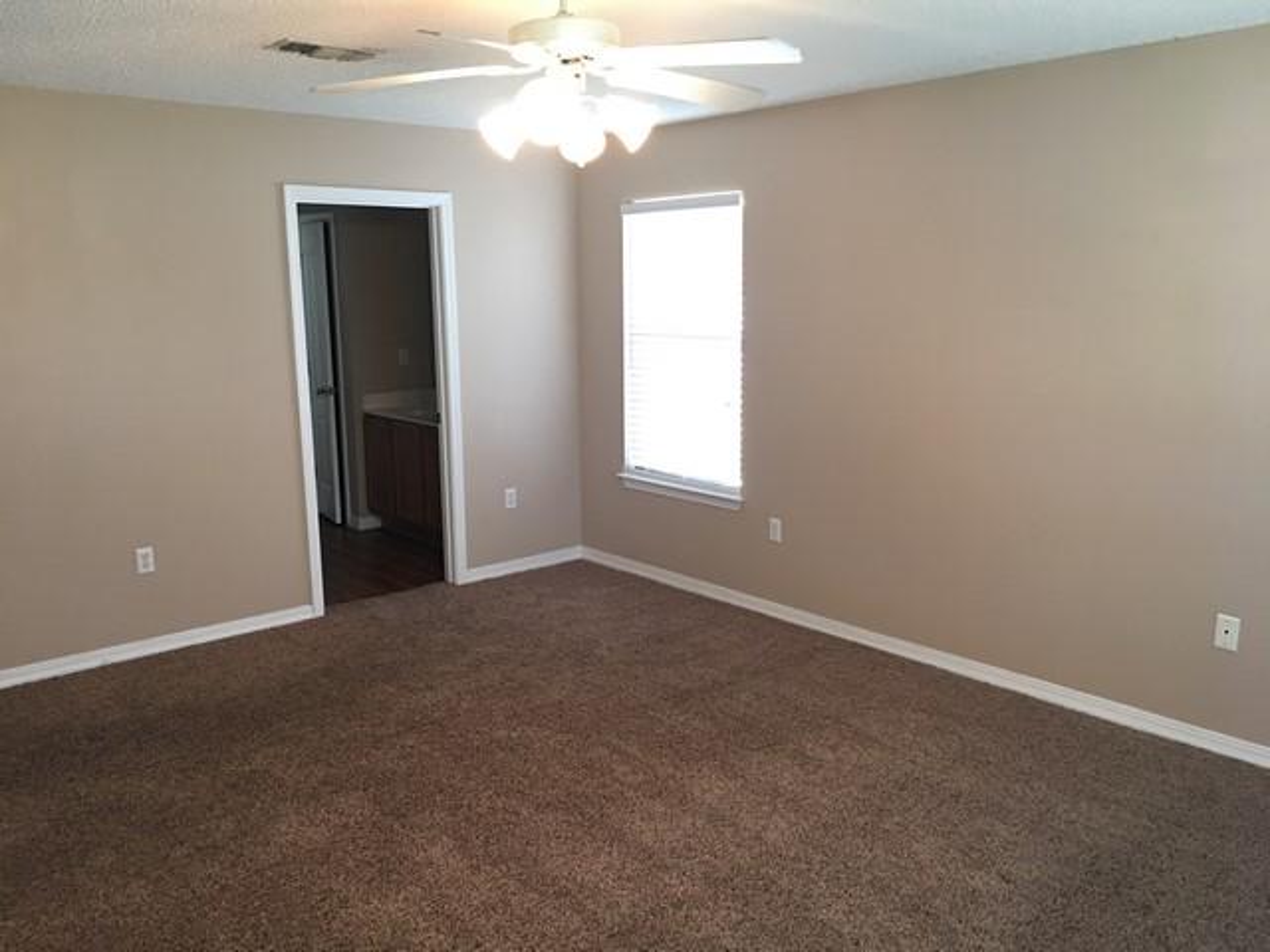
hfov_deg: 61.7
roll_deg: +0.2
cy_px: 476
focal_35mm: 29
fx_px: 1064
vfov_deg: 48.2
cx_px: 635
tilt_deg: -8.6
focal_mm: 4.15
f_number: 2.2
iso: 80
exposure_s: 1/15
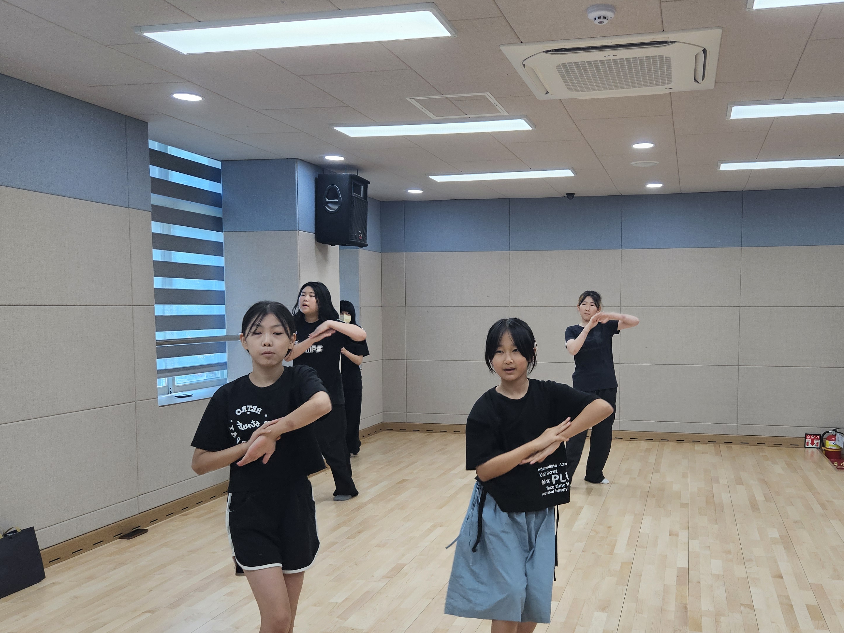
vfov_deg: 44.0
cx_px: 520
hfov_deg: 56.2
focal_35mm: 32
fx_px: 780
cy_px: 362
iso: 80
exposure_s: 1/120
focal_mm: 5.4
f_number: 1.8
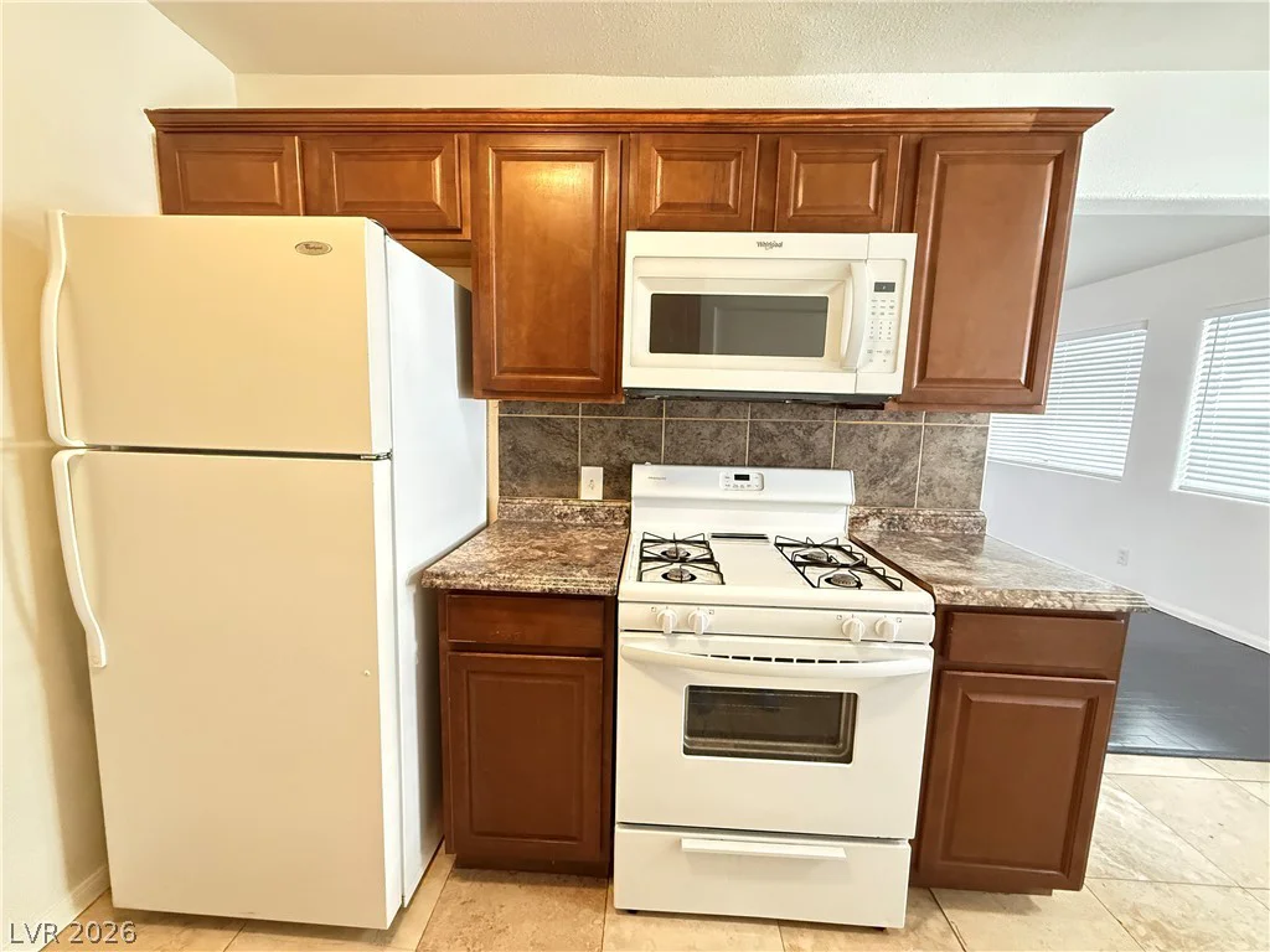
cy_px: 476
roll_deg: -1.3
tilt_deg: -7.7
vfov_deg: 85.7
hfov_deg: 102.1
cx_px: 635
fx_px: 514
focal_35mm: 14
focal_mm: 2.22
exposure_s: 1/60
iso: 1000
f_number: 2.2
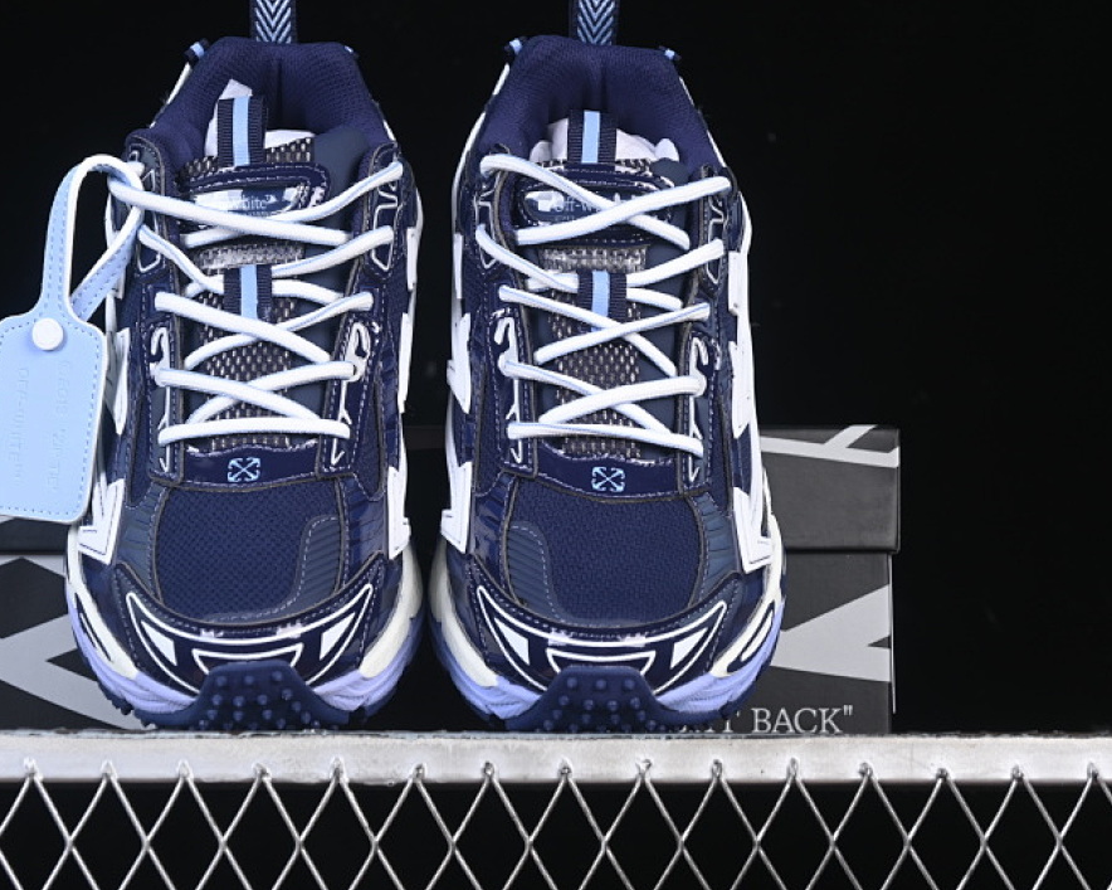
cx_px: 436
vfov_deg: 17.9
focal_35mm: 86
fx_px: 2830
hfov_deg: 22.2
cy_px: 451
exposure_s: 1/60
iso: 160
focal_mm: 50
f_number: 6.3
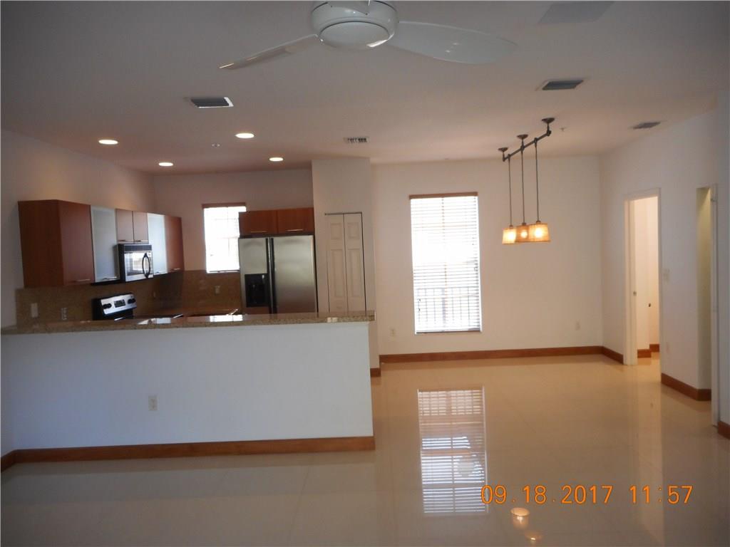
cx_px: 365
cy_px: 274
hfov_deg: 69.4
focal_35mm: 25
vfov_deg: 54.9
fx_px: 527
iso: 160
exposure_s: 1/30
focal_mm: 4.5
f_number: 3.7
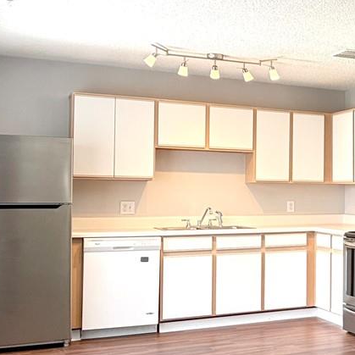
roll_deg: -0.8
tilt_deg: +0.8
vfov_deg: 21.4
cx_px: 467
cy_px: 182
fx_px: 940
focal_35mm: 81
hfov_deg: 19.6
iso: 160
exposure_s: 1/120
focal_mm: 6.76
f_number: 1.78
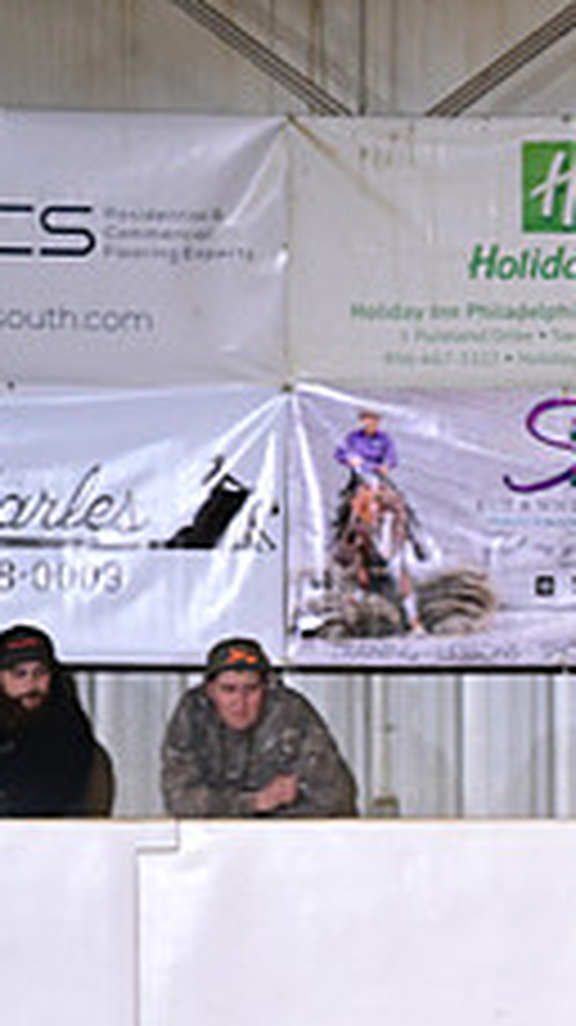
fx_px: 14494
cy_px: 754
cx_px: 1296
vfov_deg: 4.1
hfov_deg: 2.3
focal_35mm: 533
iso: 2000
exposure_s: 1/200
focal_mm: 200
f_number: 4
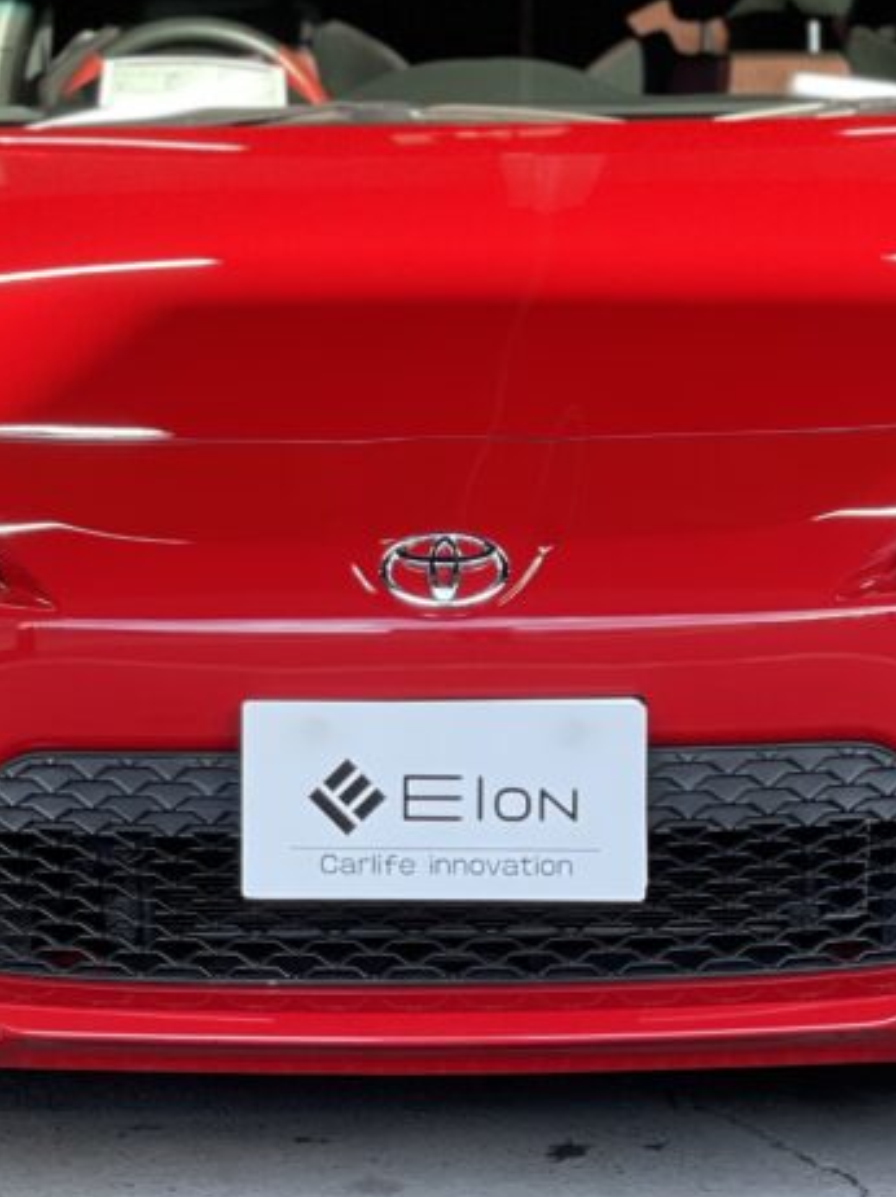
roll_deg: +0.6
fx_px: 4905
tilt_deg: -2.0
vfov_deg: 13.8
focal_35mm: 142
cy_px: 70
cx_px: 445
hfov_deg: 10.4
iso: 64
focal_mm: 7.5
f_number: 2.2
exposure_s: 1/120
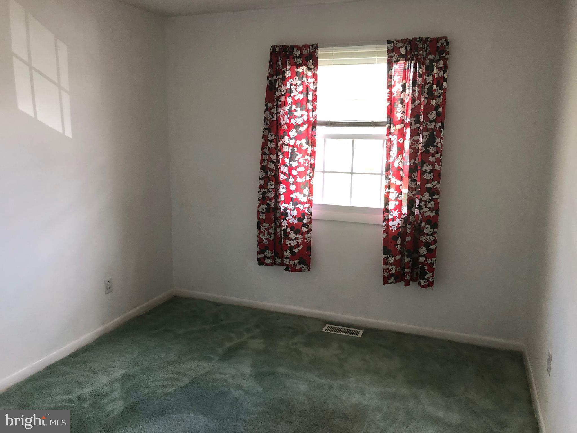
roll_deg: -0.1
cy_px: 216
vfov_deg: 49.7
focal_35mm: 28
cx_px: 288
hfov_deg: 63.4
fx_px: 467
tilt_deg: -7.6
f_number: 1.8
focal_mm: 4
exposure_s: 1/30
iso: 40
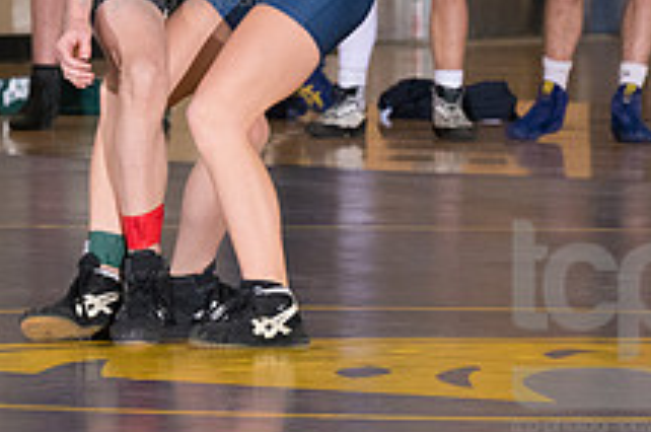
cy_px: -97
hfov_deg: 4.1
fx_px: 9172
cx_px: 173
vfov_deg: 2.7
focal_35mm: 508
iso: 2000
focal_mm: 125
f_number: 5.6
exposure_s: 1/250
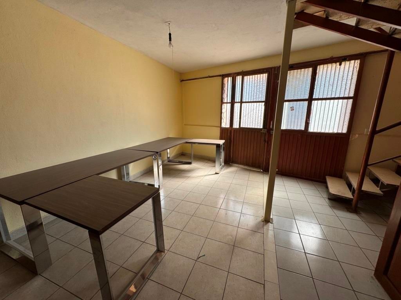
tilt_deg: -12.9
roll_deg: +0.1
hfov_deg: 102.1
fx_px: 162
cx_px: 200
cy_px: 150
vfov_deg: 85.7
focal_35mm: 14
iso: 40
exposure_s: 1/128
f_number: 2.2
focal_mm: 2.22
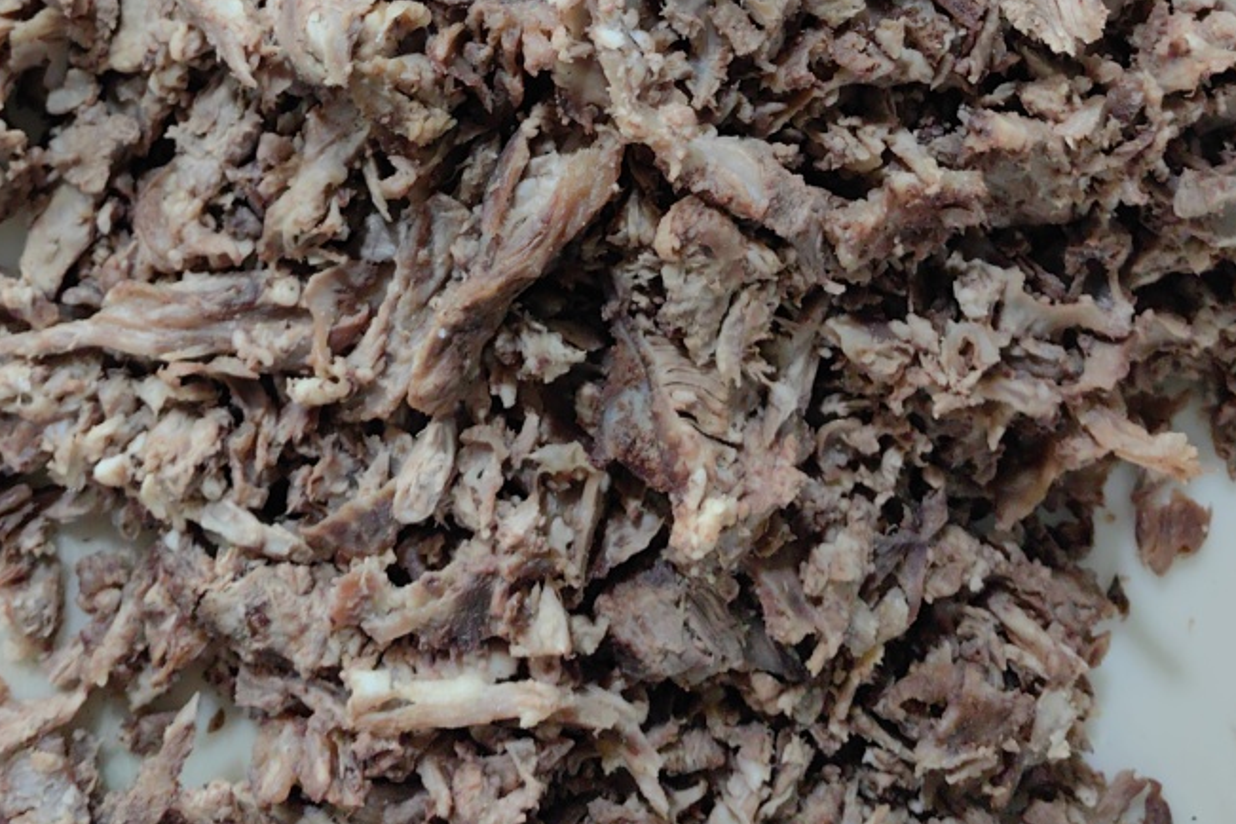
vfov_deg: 26.3
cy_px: -141
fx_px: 1579
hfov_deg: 42.6
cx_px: 505
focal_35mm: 46
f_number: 2
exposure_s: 1/50
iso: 125
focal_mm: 5.75
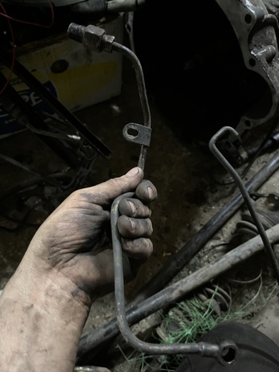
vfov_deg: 67.3
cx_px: 140
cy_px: 186
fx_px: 279
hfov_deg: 53.1
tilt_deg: -70.2
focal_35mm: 26
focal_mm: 5.1
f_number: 1.6
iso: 1250
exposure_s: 1/17
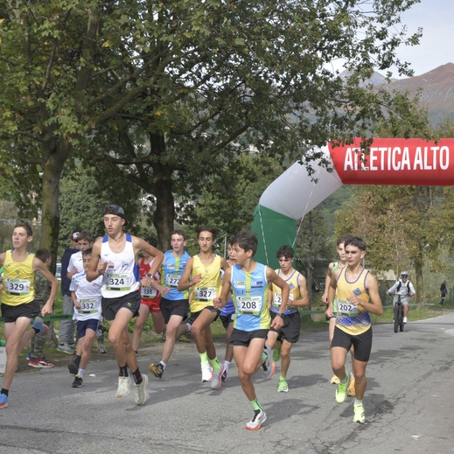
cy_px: 283
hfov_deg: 24.0
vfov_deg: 23.9
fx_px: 1068
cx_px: 248
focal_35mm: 72
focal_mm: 44
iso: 320
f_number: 10
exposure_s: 1/400
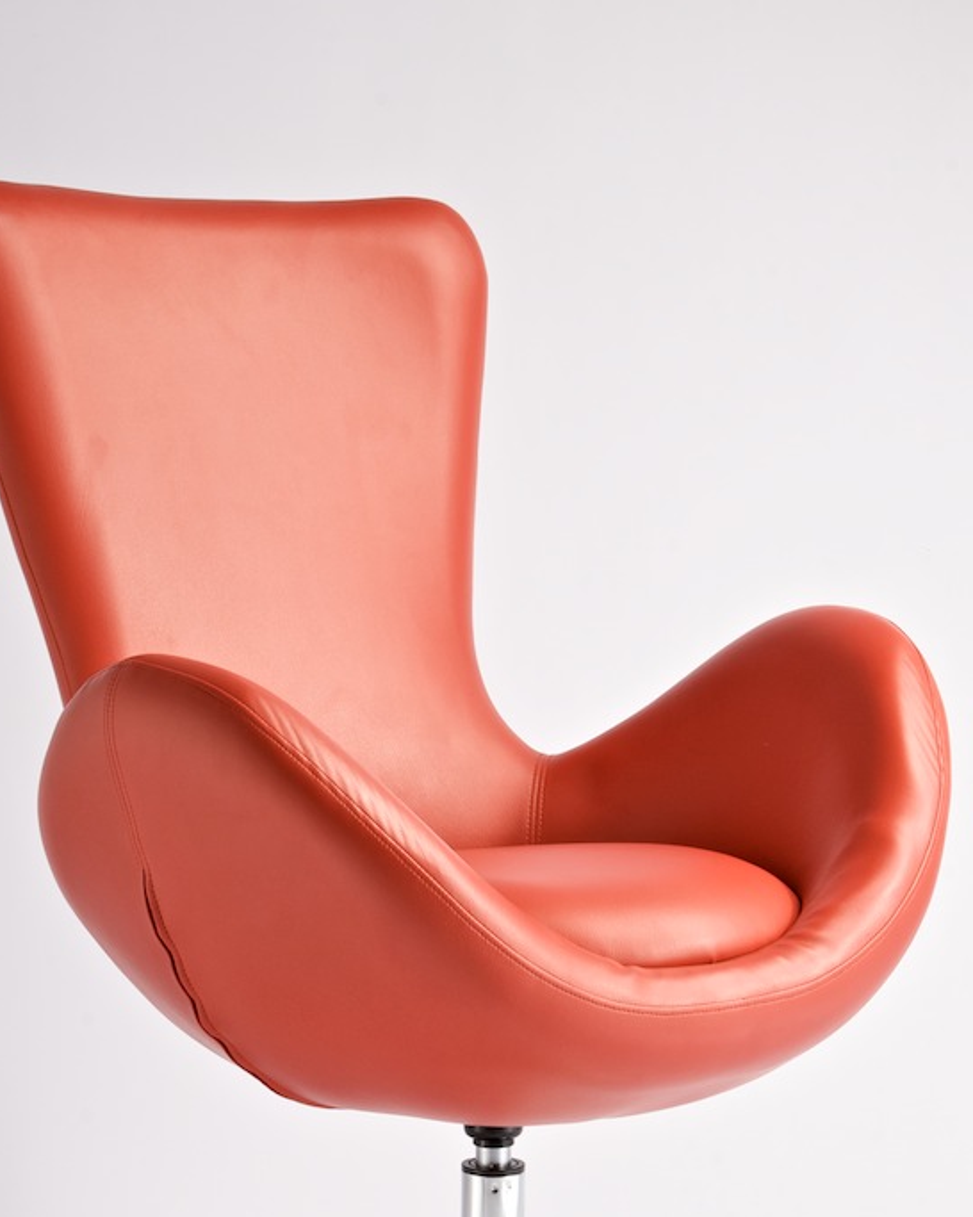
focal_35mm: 93
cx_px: 443
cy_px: 870
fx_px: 3349
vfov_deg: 20.5
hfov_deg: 16.5
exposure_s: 1/200
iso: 160
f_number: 14
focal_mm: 44
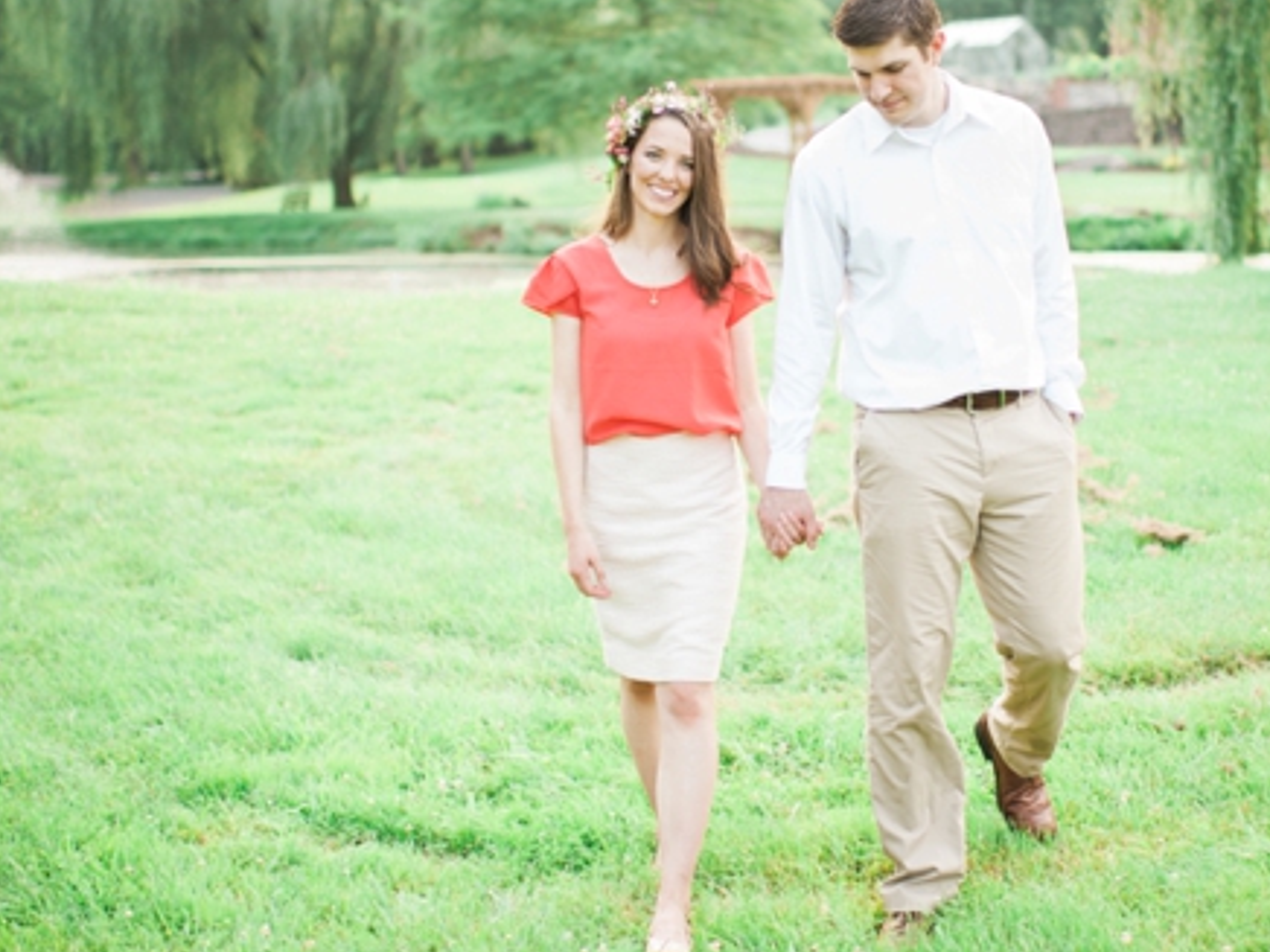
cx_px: 766
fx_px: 1981
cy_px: 374
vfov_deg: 27.0
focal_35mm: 54
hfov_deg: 35.4
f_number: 2.8
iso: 200
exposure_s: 1/320
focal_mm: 35
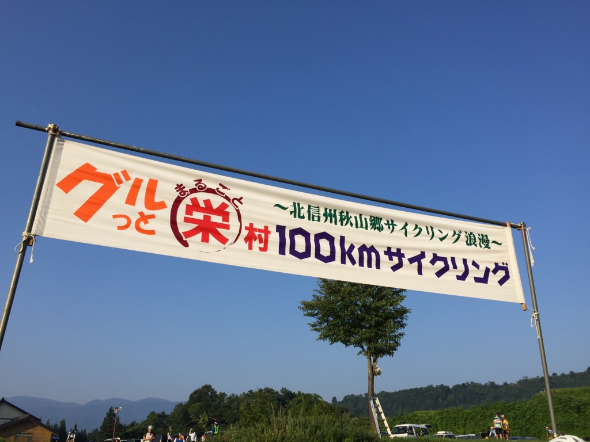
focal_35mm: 29
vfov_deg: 48.2
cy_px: 221
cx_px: 295
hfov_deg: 61.7
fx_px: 494
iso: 32
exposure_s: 1/2326
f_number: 2.2
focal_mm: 4.15
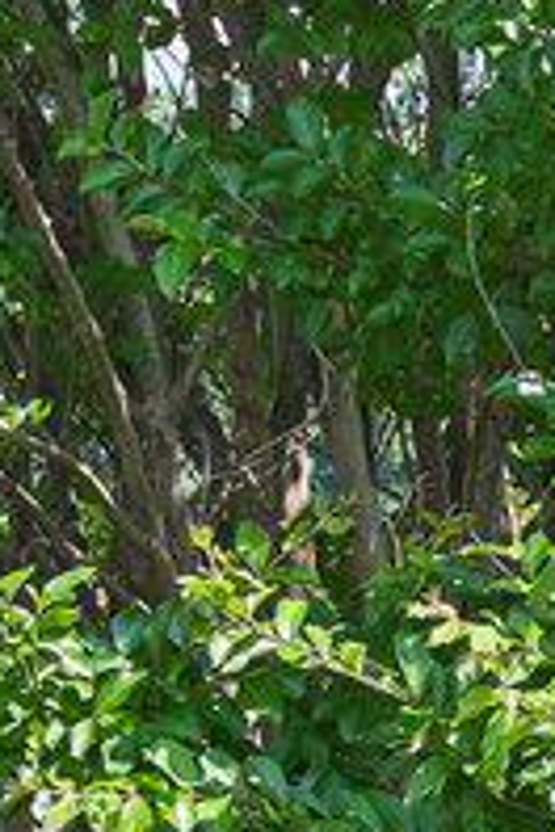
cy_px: 809
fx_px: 7168
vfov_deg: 6.6
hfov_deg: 4.1
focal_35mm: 310
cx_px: 2355
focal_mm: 30
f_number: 8
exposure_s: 1/1000
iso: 800
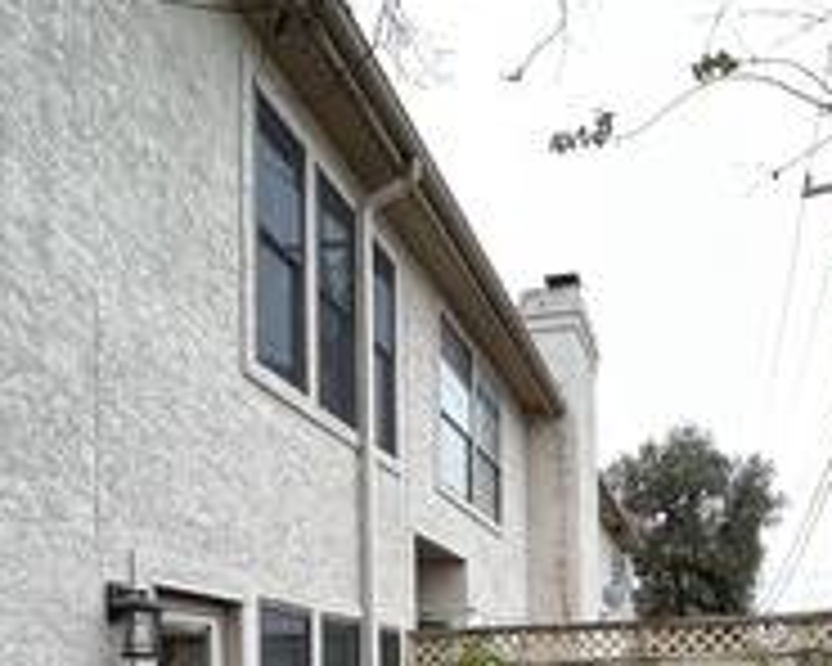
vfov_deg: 38.3
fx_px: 813
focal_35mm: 33
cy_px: 702
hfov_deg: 53.2
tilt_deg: -0.1
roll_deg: +1.0
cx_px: 549
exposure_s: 1/99
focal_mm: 1.57
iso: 40
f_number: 1.8
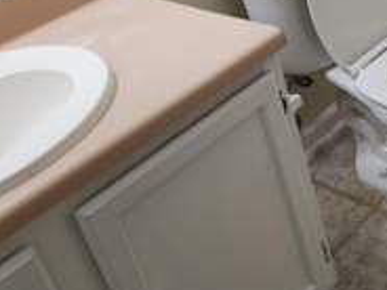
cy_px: -6
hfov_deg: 29.7
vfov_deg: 23.3
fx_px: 671
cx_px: 402
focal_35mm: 60
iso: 160
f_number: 1.8
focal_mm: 5.4
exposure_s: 1/120
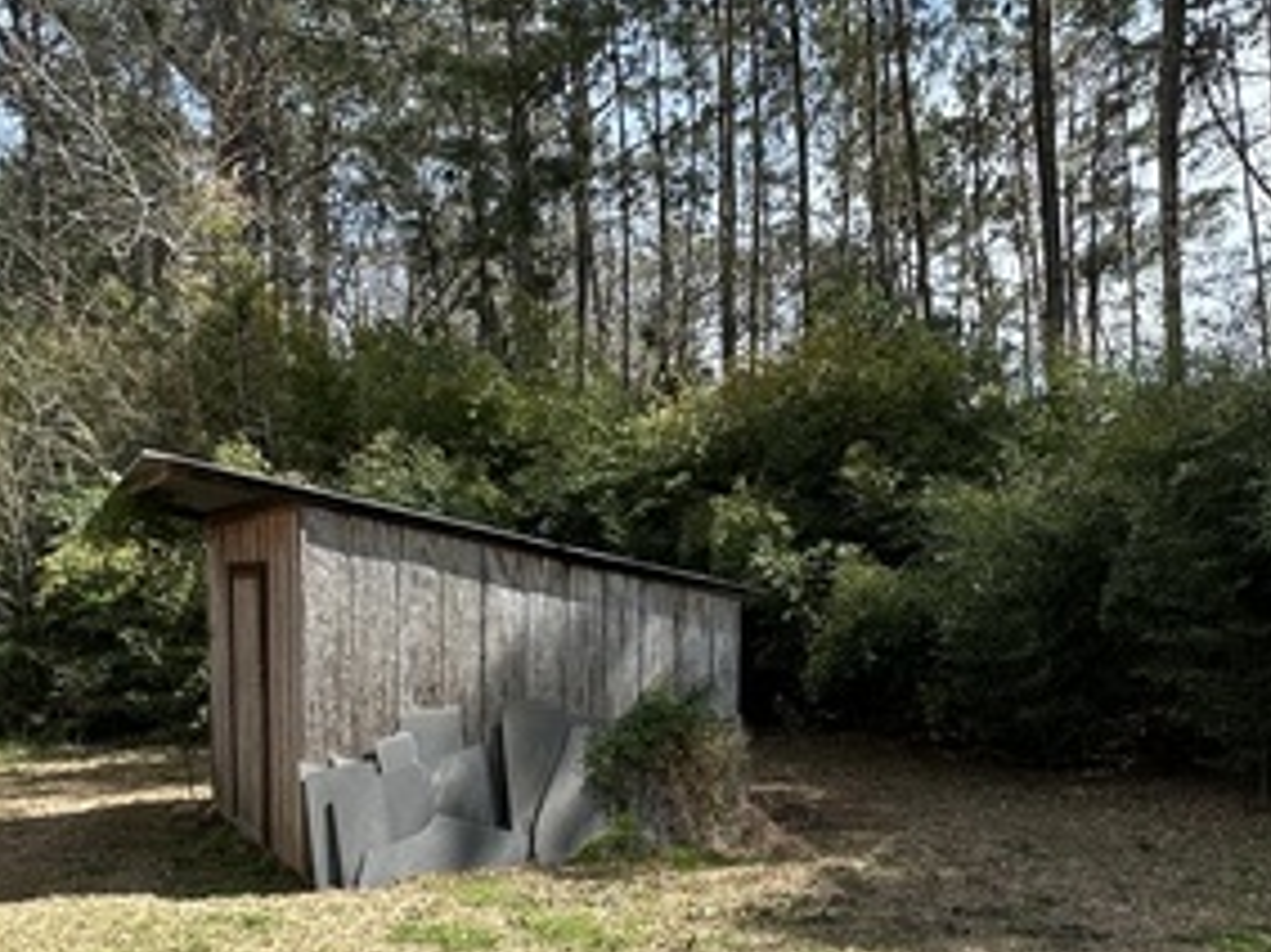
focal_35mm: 33
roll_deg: -0.3
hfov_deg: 54.9
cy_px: 674
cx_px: 766
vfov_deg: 42.0
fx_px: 1211
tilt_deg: -4.9
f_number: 2.2
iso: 40
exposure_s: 1/725
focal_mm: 2.22
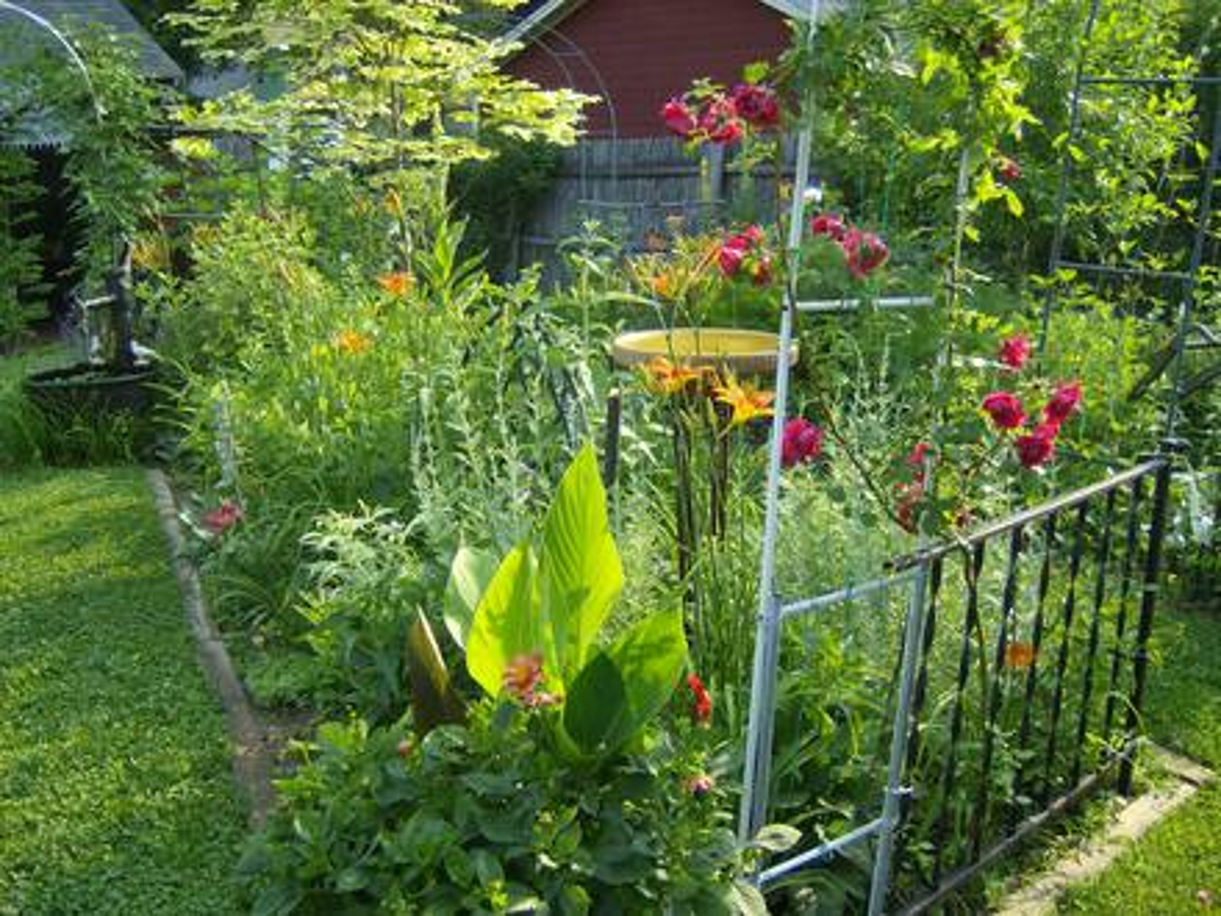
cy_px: 458
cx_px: 610
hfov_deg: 51.4
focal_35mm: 36
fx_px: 1270
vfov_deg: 39.7
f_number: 2.8
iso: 100
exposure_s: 1/269
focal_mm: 6
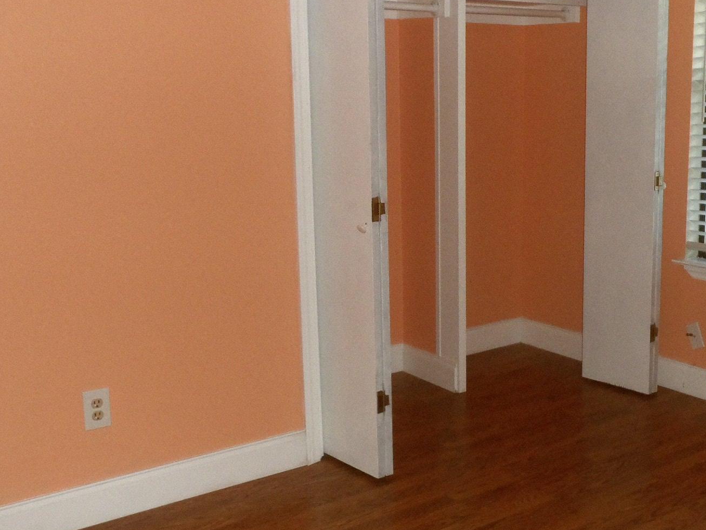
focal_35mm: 44
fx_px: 897
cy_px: 256
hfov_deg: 42.2
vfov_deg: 32.9
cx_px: 485
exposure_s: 1/60
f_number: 3.3
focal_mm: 5.1
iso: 200
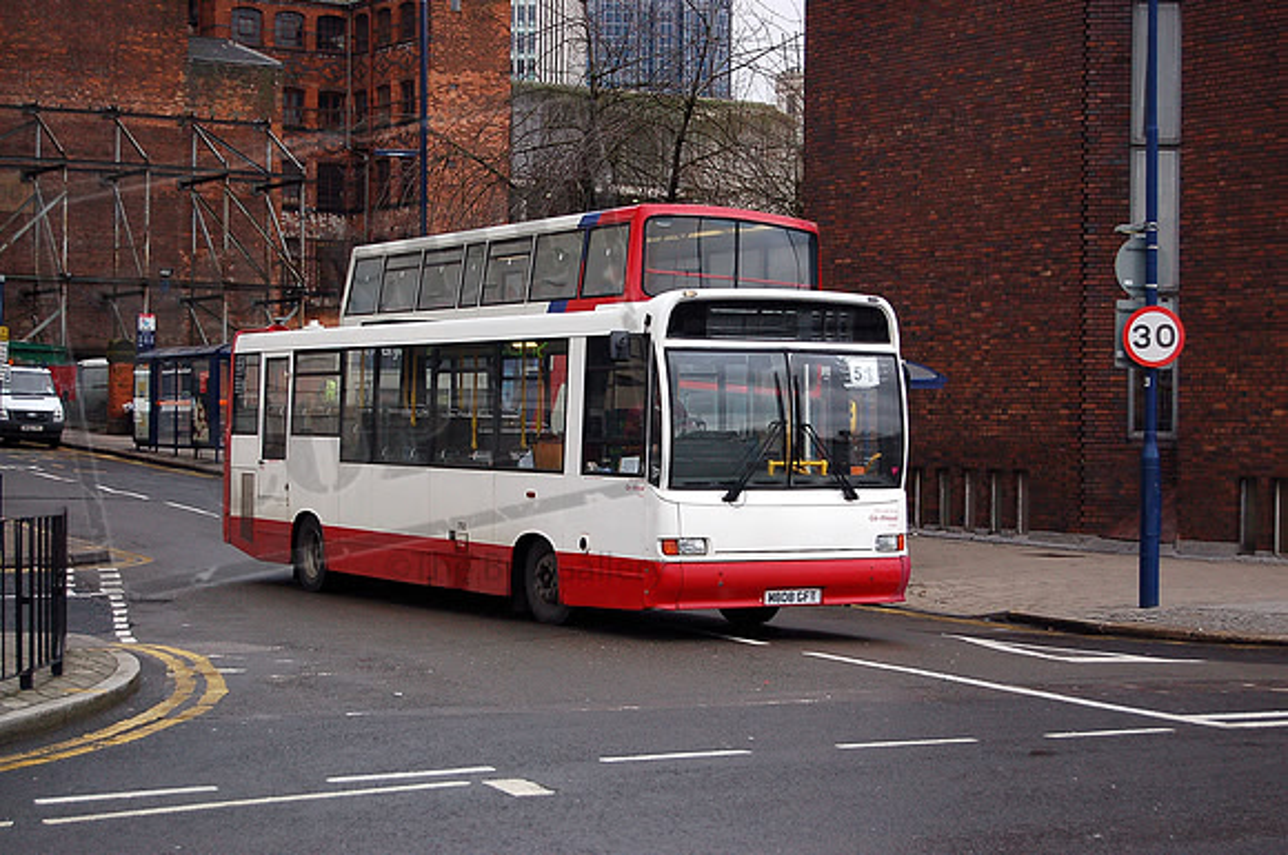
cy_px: 428
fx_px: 2572
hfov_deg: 28.1
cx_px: 644
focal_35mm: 72
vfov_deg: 18.9
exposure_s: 1/500
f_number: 5.6
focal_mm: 48
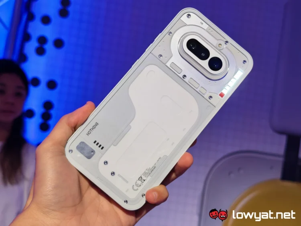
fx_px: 400
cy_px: 113
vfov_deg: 31.5
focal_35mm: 46
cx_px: 150
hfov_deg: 41.2
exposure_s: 1/52
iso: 64
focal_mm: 5.4
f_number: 1.6
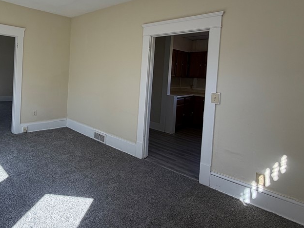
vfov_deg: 57.6
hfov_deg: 68.1
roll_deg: -2.4
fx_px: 202
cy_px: 77
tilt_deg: -2.0
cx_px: 68
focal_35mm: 23
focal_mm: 2.22
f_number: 2.2
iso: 50
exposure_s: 1/121
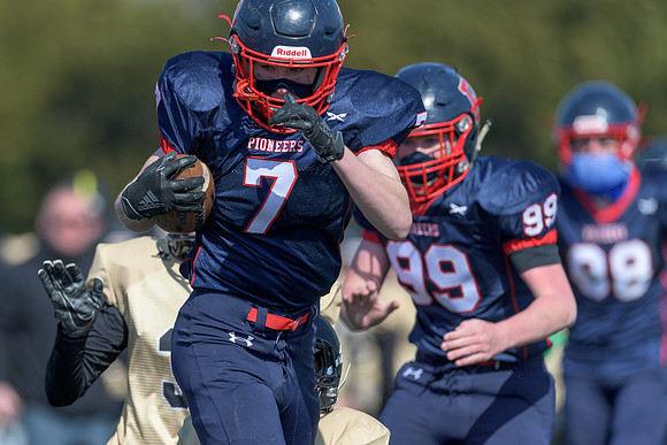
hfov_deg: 3.2
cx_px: 241
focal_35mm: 641
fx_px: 11870
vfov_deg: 2.1
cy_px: 273
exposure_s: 1/3200
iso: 400
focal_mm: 500
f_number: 4
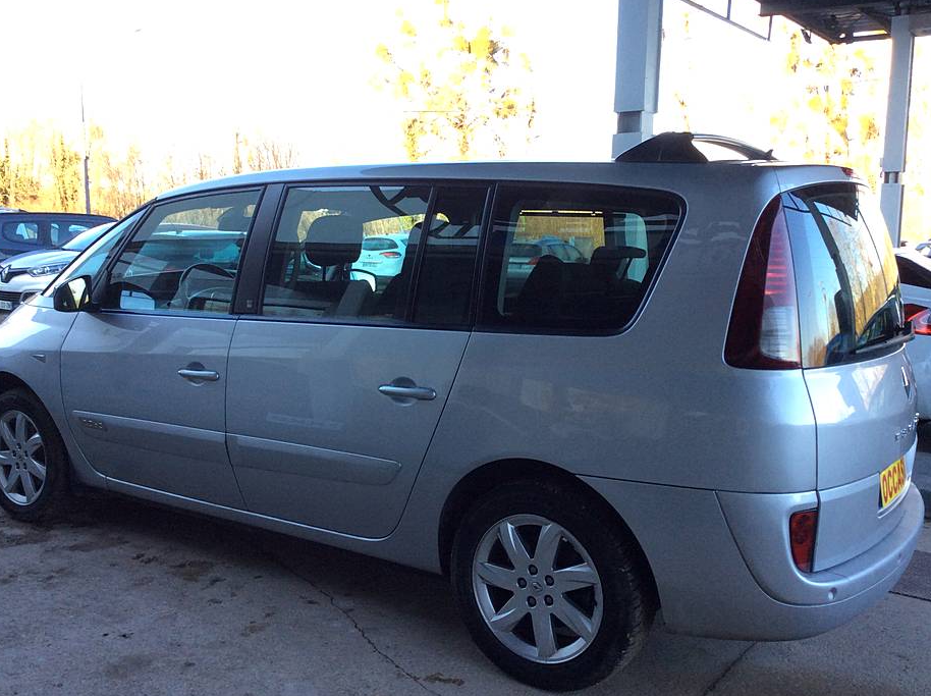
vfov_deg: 40.6
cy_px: 336
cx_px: 432
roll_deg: +1.9
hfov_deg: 52.6
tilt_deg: -6.9
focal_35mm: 35
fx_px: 940
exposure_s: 1/100
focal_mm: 3.3
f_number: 2.4
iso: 40
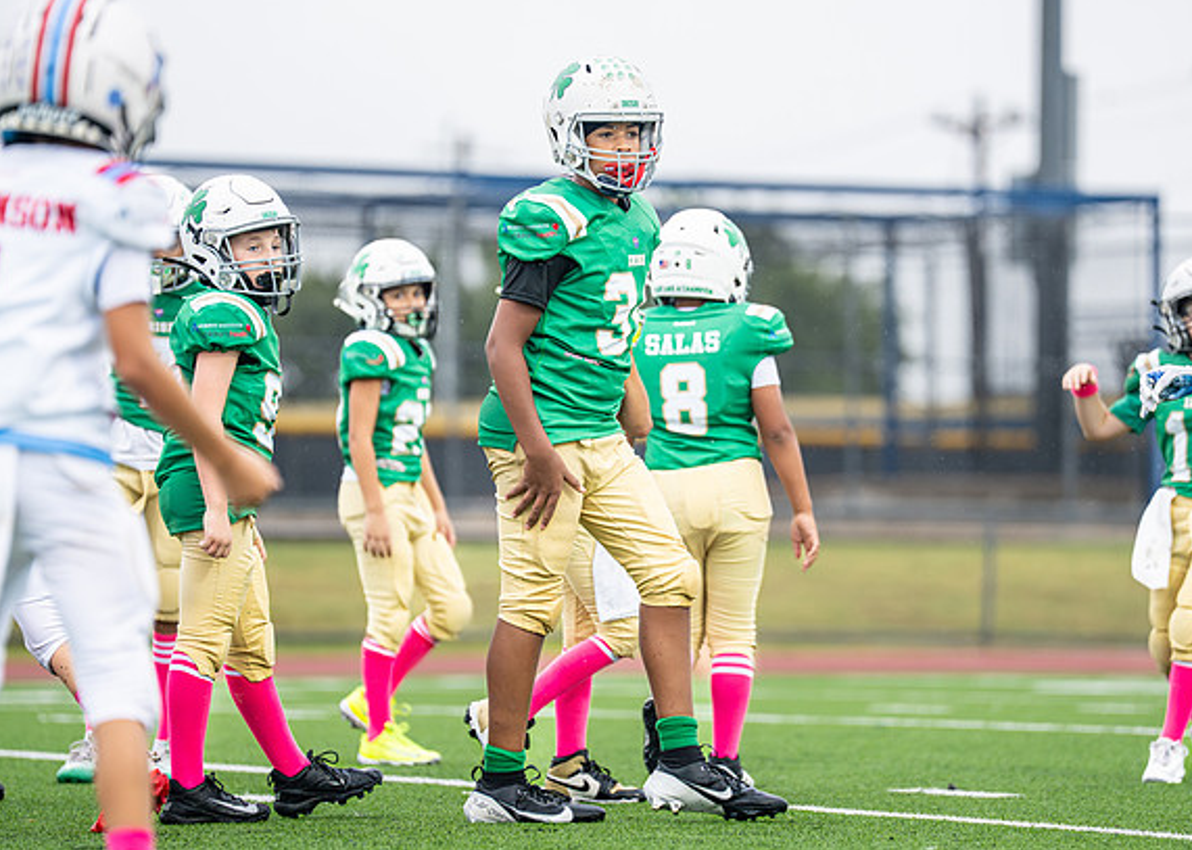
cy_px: 412
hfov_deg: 7.7
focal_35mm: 261
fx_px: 8830
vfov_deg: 5.5
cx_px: 636
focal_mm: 200
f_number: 2.8
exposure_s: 1/1000
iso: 500
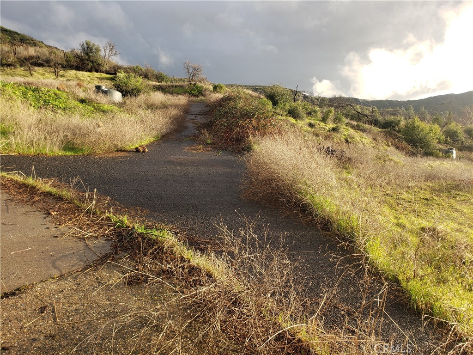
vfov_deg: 53.1
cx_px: 236
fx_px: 355
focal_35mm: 26
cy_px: 178
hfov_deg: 67.3
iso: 50
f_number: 2.4
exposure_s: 1/203
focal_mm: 4.3
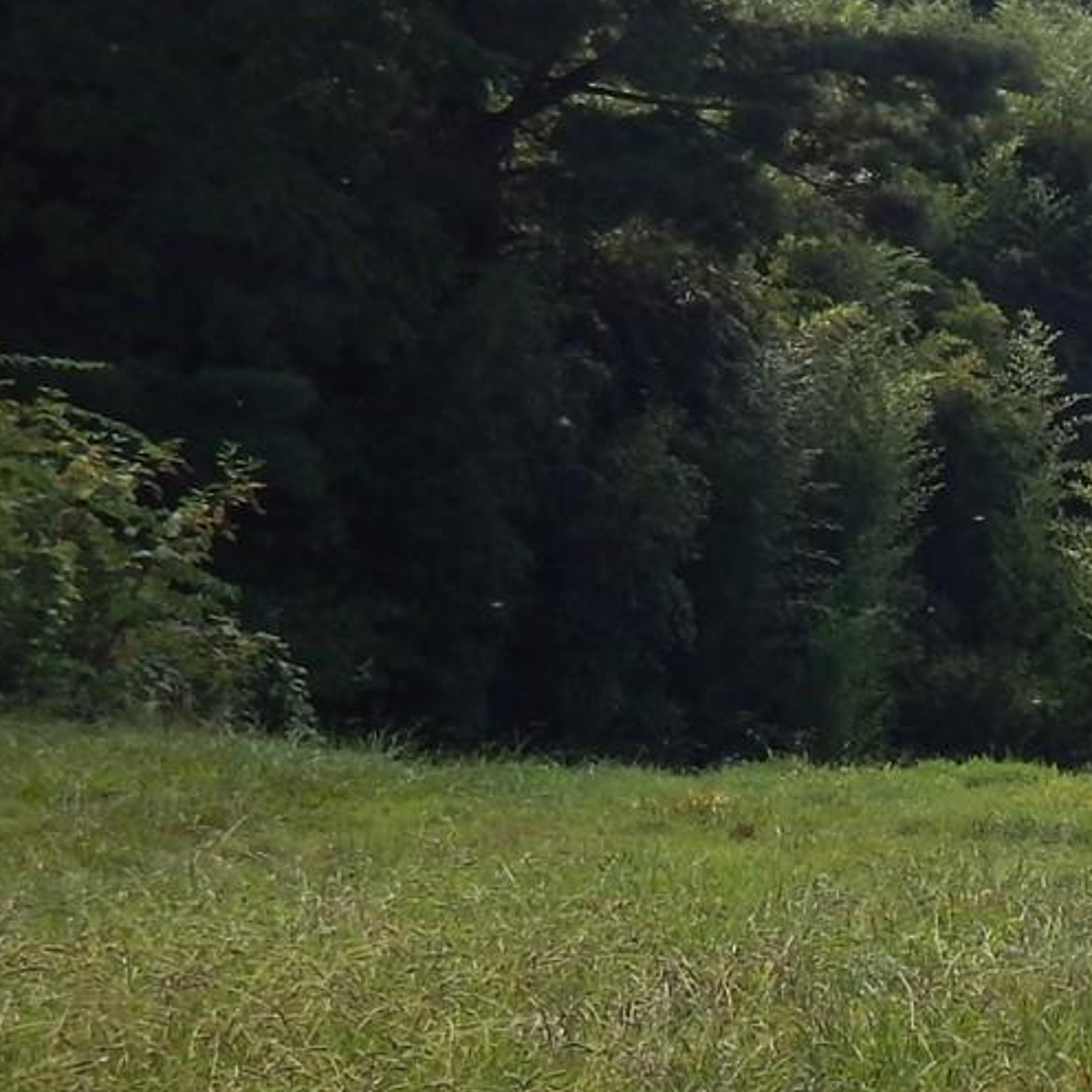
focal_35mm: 84
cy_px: 603
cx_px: 1394
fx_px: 2998
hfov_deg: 19.2
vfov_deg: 20.6
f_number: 3
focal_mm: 4
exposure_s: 1/500
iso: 125
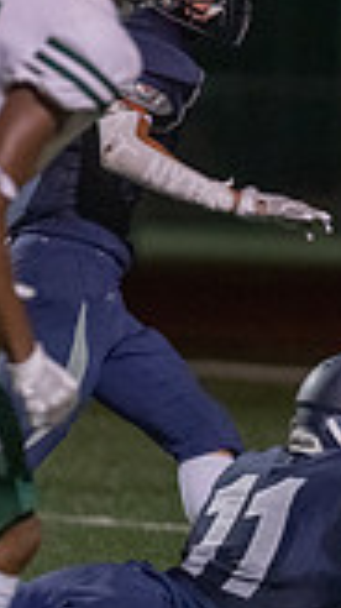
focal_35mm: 923
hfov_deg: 1.3
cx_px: 724
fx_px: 14867
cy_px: 129
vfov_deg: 2.3
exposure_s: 1/1000
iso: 5000
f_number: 2.8
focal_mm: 200
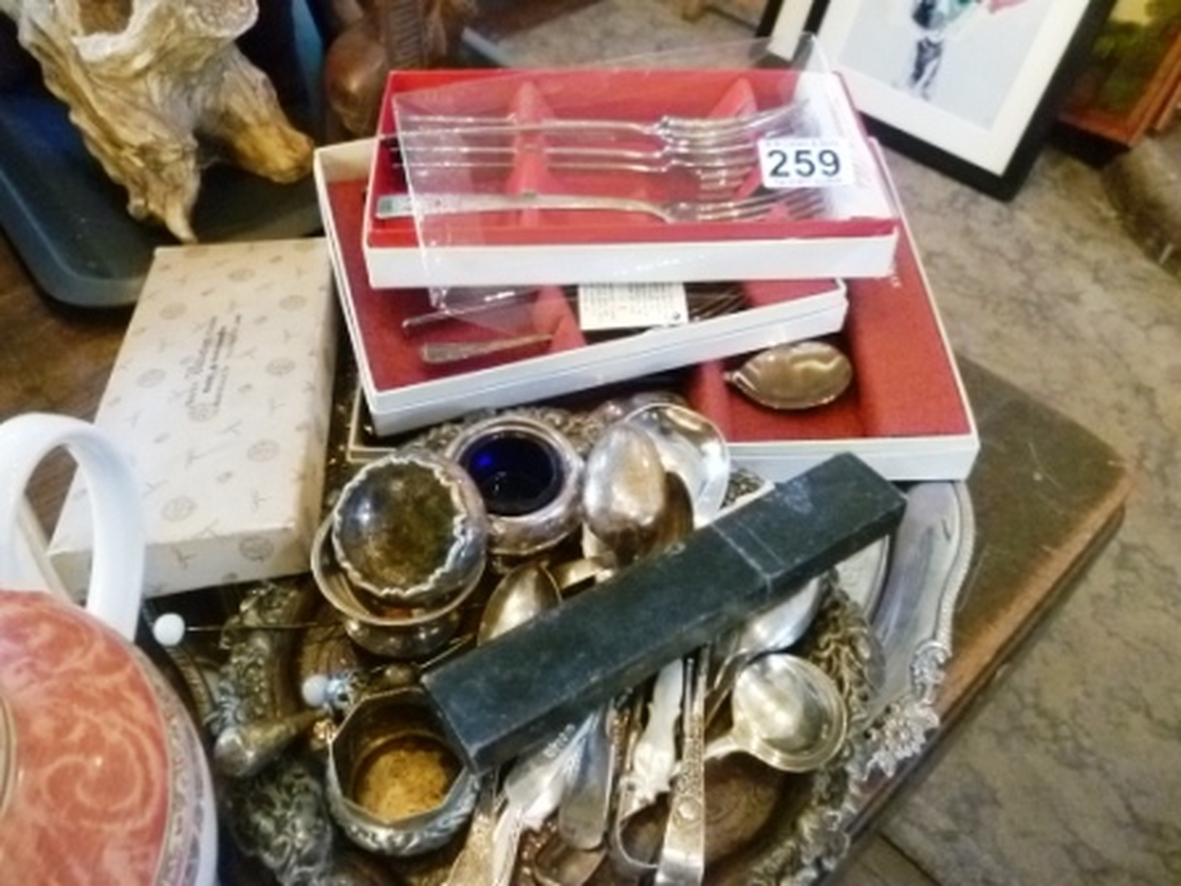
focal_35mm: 28
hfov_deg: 63.4
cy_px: 443
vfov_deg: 49.7
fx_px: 955
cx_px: 590
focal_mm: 5
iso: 800
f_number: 2.8
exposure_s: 1/20
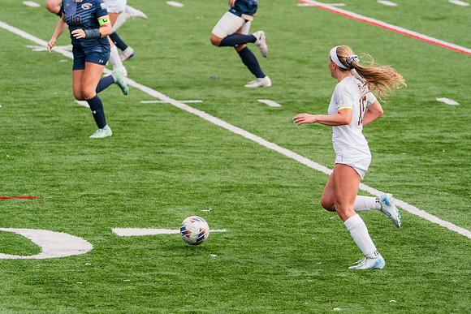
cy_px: 147
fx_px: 4669
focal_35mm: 357
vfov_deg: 3.9
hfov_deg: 5.8
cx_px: 251
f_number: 6.3
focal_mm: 335
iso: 640
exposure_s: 1/1600
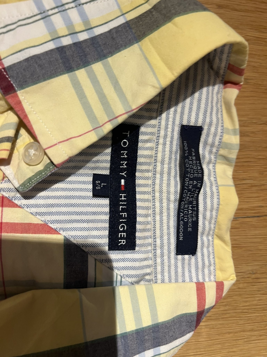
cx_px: 134
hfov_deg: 53.1
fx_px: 267
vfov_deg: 67.3
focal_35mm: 26
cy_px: 178
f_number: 1.5
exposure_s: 1/50
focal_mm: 5.7
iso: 64
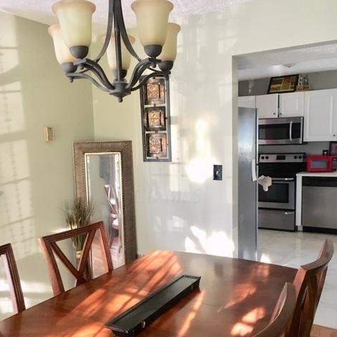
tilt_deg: -7.4
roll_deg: -0.2
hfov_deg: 47.2
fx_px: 386
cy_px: 195
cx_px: 166
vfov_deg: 47.1
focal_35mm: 35
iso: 200
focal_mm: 4.15
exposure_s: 1/15
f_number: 2.2
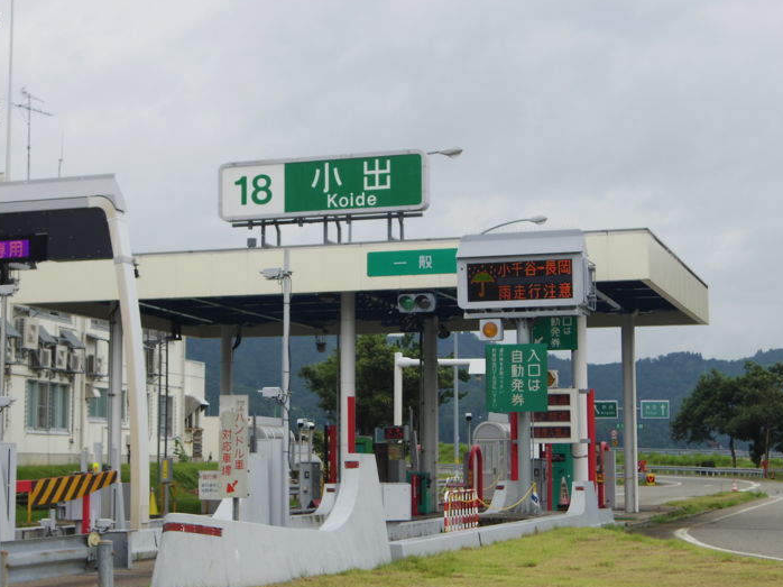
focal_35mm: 69
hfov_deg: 28.1
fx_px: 1560
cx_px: 292
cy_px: 290
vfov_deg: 21.3
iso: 125
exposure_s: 1/640
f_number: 3.2
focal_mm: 8.5
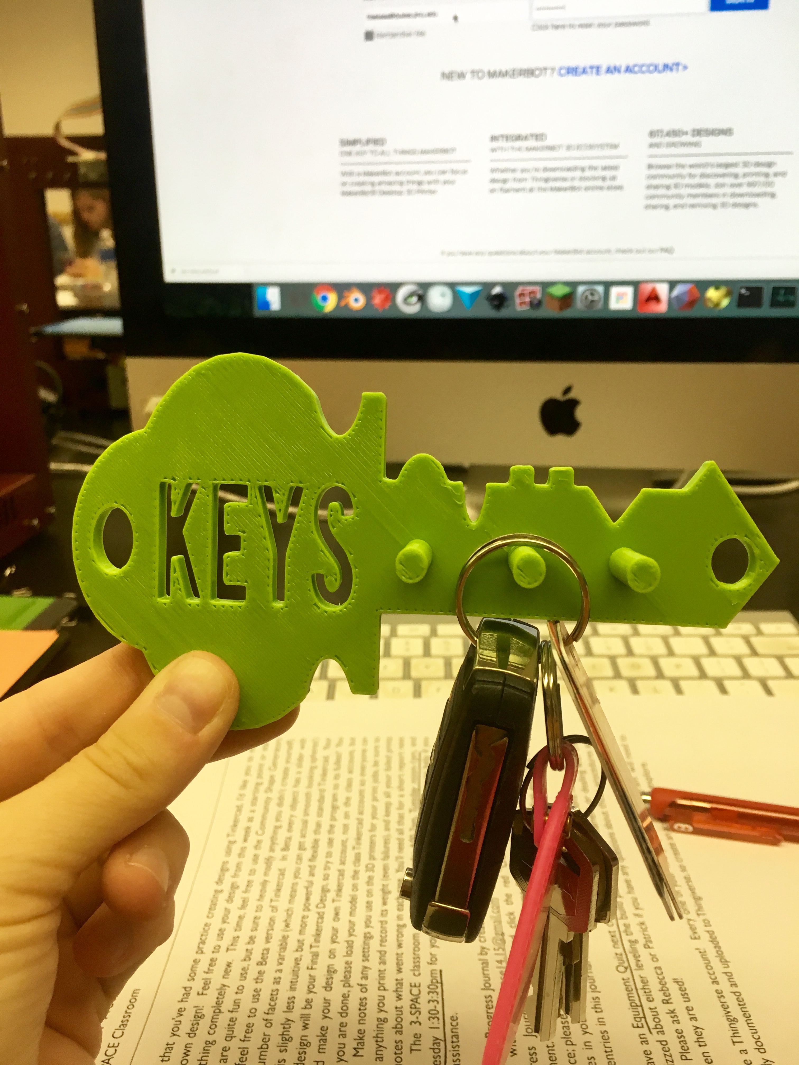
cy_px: 532
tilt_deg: -18.0
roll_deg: +1.0
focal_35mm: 29
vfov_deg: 61.7
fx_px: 892
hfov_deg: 48.2
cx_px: 400
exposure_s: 1/30
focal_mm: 4.15
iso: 32
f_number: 2.2
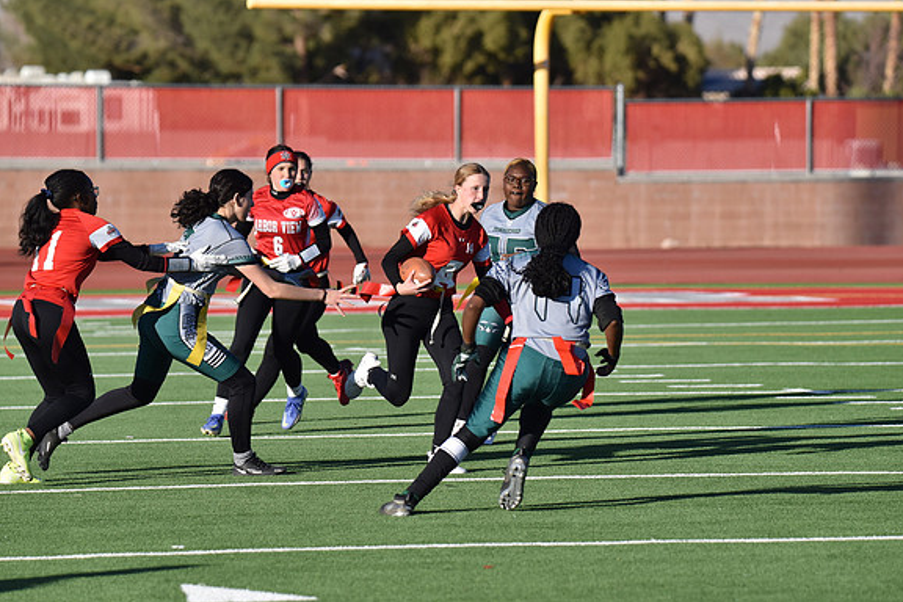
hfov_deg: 7.9
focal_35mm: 262
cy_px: 300
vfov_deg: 5.2
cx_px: 453
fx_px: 6571
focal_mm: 260
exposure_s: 1/4000
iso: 720
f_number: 5.6
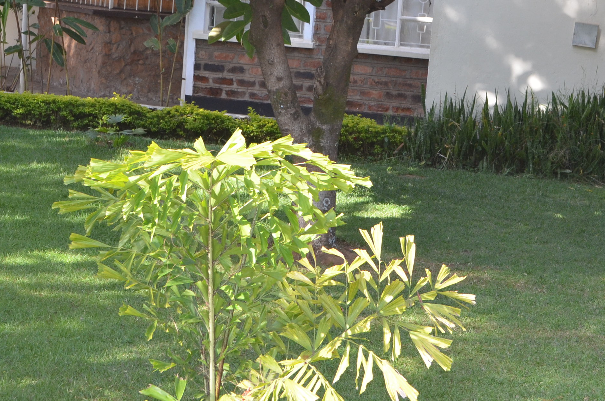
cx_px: 281
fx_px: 1577
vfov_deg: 14.5
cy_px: 190
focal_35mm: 94
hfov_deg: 21.7
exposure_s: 1/250
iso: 640
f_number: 7.1
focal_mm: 32
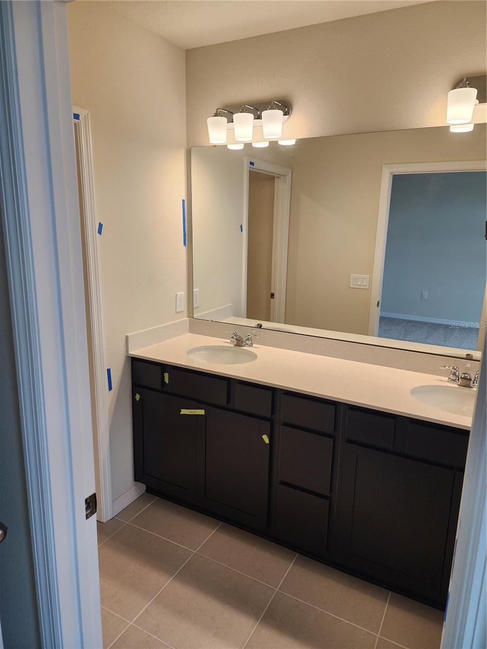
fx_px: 431
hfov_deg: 58.9
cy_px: 324
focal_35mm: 23
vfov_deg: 73.9
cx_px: 244
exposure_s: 1/120
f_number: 1.8
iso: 80
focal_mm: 6.4
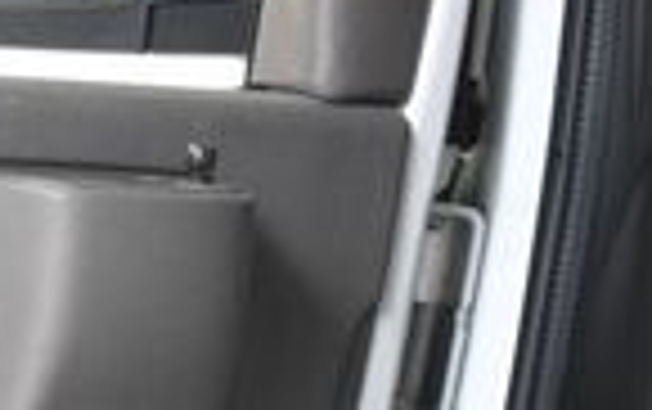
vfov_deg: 7.7
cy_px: 906
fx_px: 2882
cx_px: -495
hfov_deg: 12.0
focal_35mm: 162
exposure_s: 1/160
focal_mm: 18
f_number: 4
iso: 100
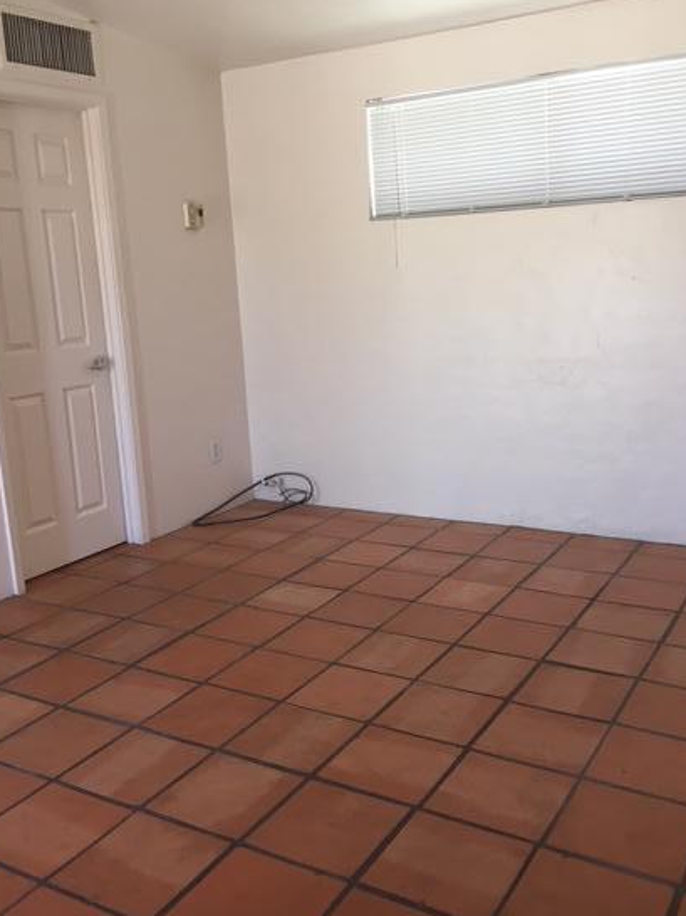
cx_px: 329
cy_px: 473
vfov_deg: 54.0
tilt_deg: -12.7
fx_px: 899
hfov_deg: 41.8
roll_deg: +3.7
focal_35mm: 34
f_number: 2.2
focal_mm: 4.15
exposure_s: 1/30
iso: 50
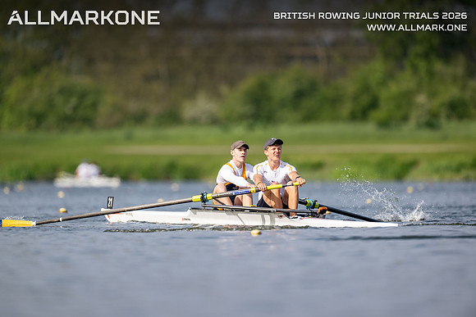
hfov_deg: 3.4
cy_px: 158
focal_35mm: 600
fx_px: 7935
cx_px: 238
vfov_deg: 2.3
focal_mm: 600
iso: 250
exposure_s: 1/2500
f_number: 4
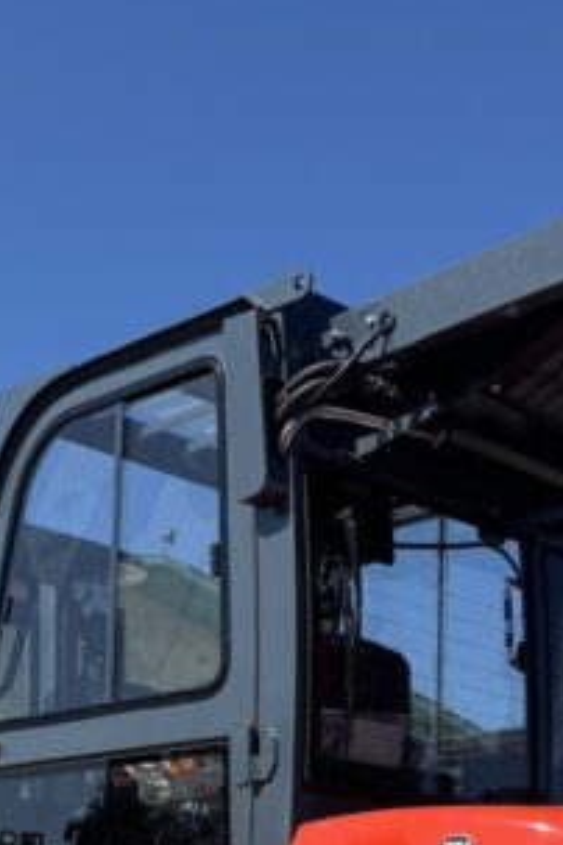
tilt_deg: +2.7
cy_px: 920
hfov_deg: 20.5
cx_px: 382
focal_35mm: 66
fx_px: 1548
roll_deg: +0.6
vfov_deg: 27.9
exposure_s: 1/4049
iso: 80
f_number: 1.78
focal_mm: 6.76
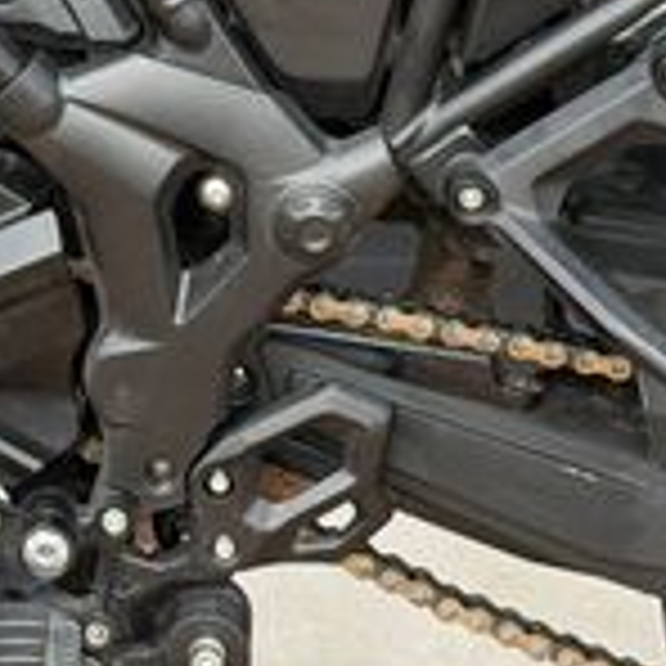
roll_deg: +0.5
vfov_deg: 9.4
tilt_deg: -21.3
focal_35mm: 184
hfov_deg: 9.4
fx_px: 4005
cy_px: -72
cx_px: -112
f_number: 1.78
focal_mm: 6.76
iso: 80
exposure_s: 1/328
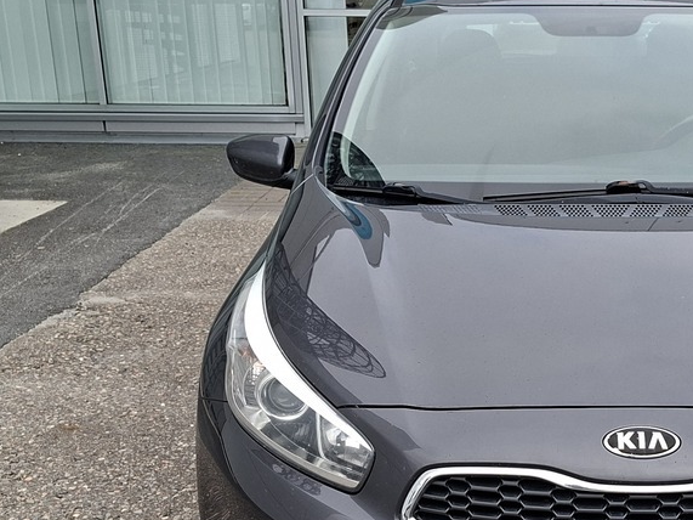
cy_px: 429
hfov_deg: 32.6
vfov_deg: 24.7
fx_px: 1161
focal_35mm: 58
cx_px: 523
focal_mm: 5.54
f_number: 1.8
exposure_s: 1/244
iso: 50
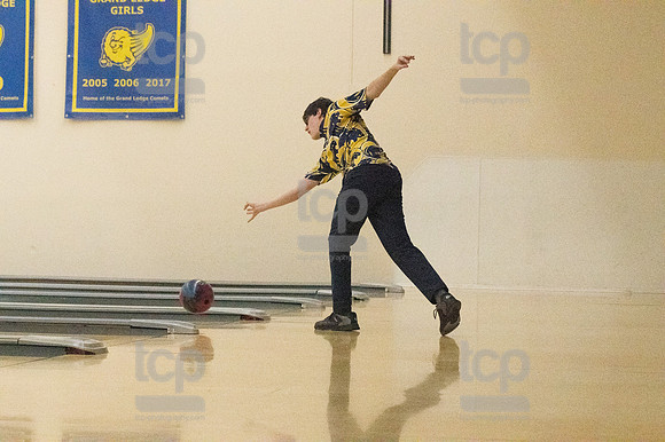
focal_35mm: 105
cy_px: 221
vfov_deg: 13.0
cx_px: 332
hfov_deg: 19.5
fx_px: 1938
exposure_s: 1/1250
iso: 10000
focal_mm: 70
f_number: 4.5
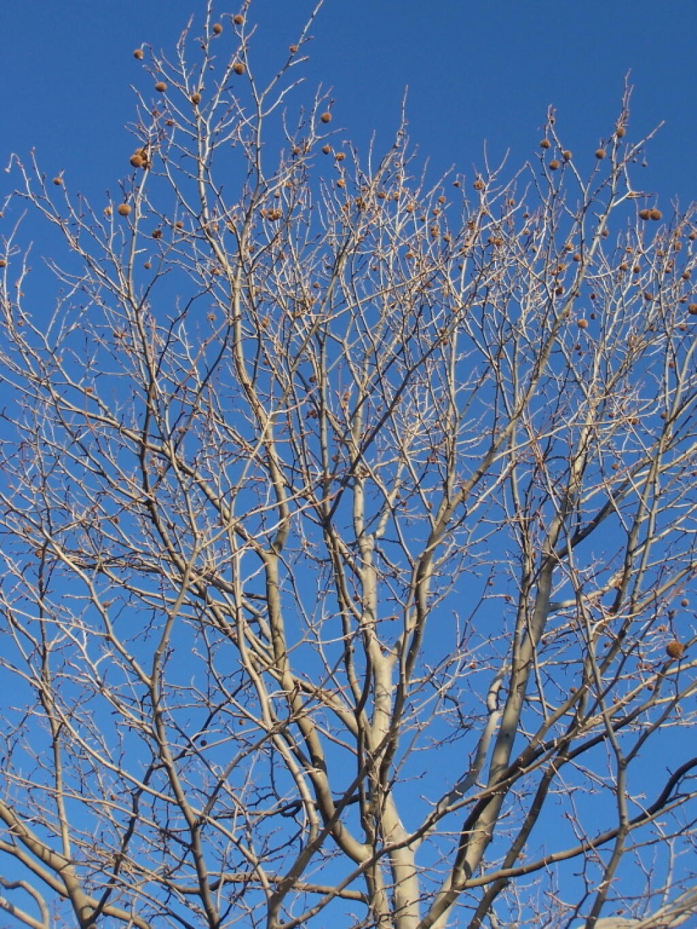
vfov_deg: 29.0
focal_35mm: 67
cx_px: 348
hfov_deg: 21.9
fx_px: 1798
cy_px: 464
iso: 80
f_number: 3.2
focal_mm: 11.1
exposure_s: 1/640
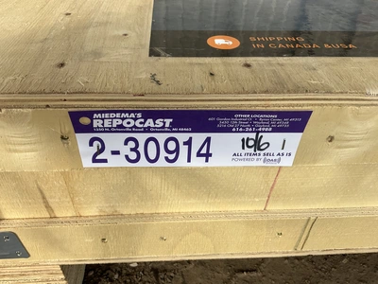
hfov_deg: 61.7
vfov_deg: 48.2
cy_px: 142
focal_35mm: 29
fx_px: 317
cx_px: 189
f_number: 1.8
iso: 25
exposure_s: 1/580
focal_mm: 3
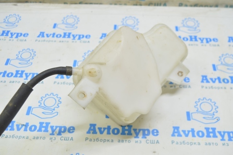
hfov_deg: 43.7
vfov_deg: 29.8
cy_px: 78
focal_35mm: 45
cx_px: 116
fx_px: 291
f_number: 5.6
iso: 400
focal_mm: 30
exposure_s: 1/20
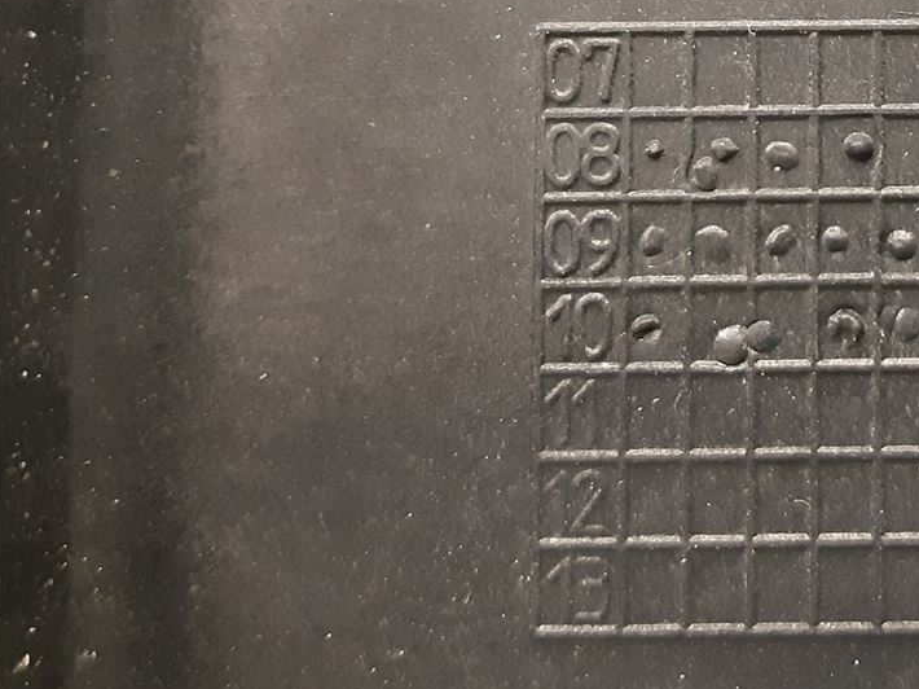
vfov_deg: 19.1
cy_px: 3
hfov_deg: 24.4
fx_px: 1990
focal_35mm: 75
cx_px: 985
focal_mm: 3.93
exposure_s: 1/25
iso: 500
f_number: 1.7
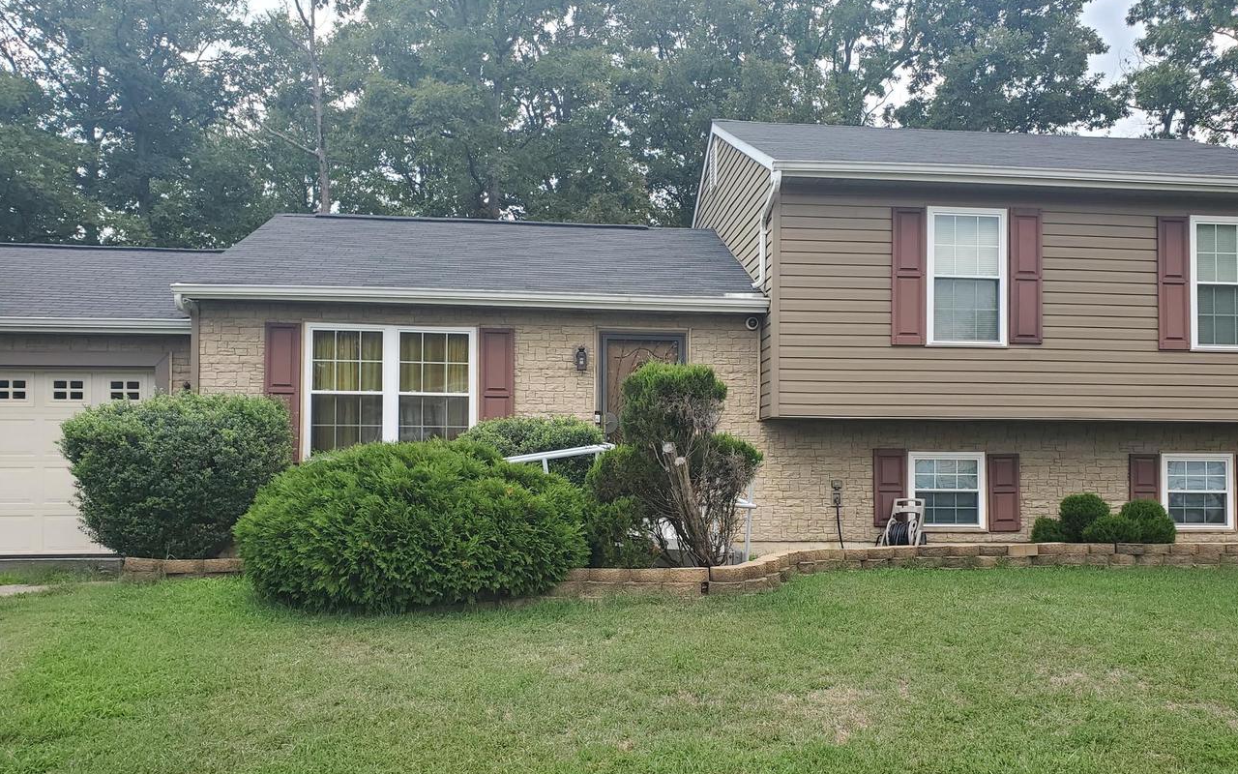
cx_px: 694
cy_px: 437
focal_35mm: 31
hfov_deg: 61.0
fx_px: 1046
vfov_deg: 40.5
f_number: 2.4
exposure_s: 1/443
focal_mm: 4.3
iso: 50
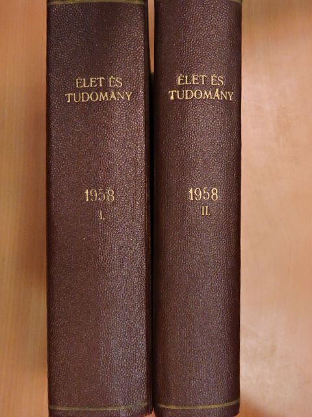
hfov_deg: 40.7
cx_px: 156
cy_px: 208
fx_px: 421
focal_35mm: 35
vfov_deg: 52.6
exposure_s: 1/100
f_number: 3.8
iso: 1600
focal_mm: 6.3
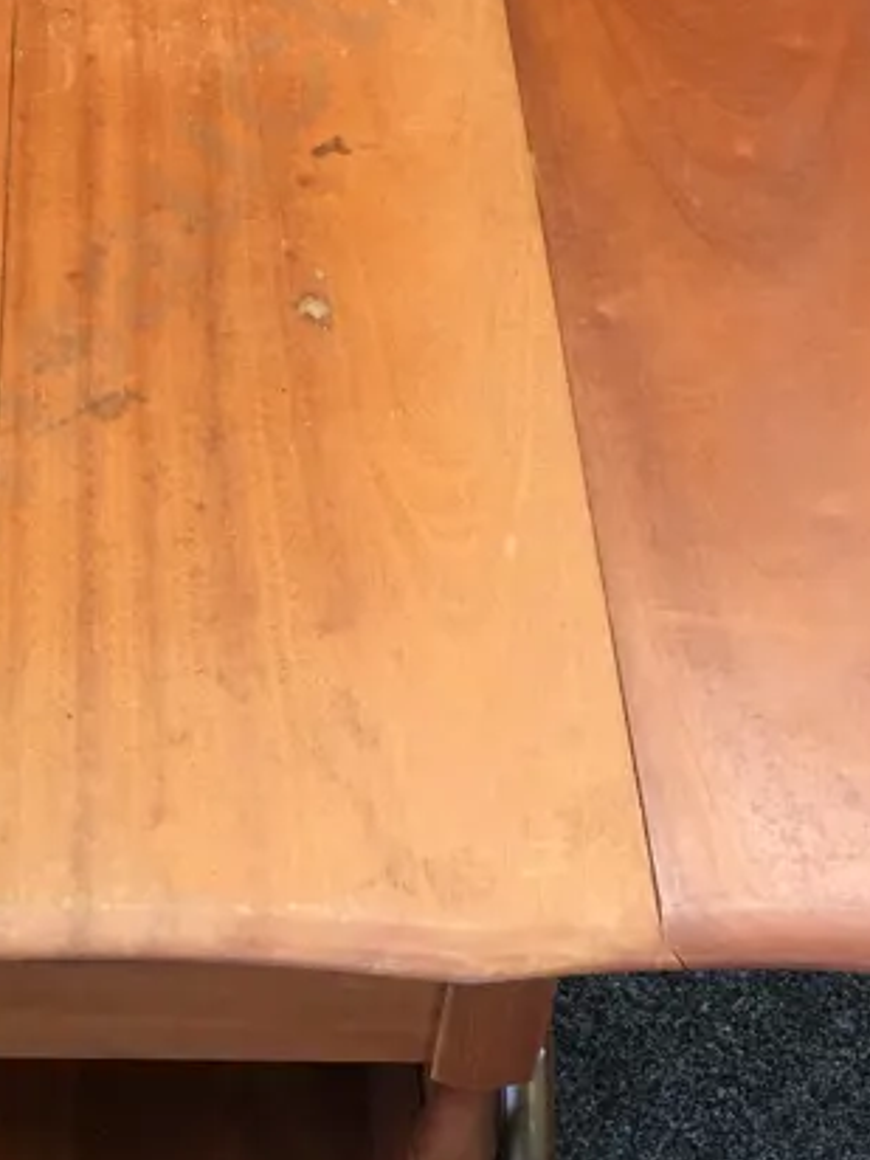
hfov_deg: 20.0
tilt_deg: -47.0
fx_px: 2413
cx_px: 51
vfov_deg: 26.9
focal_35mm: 72
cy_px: 383
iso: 64
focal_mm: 4.15
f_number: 2.2
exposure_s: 1/17
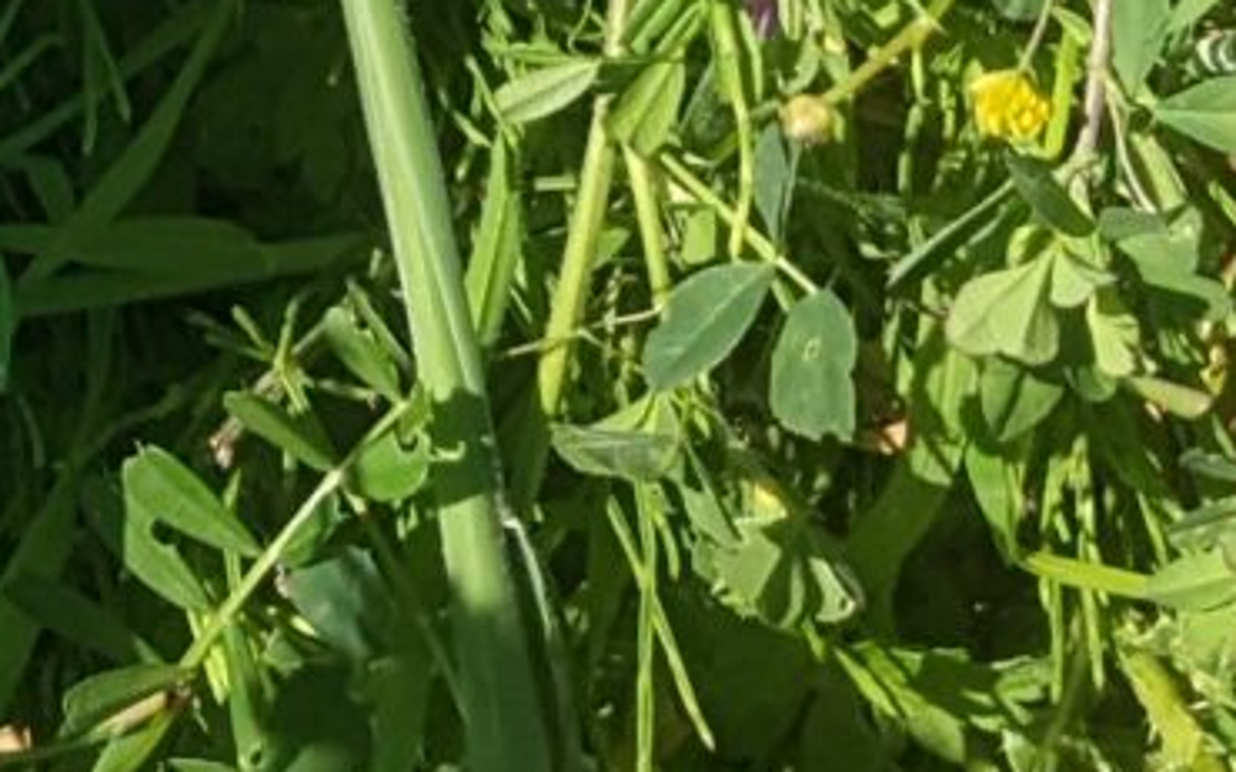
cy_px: -1404
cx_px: -381
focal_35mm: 198
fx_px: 6668
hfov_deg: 10.4
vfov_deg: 6.2
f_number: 1.73
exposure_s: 1/2933
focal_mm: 4.38
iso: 51
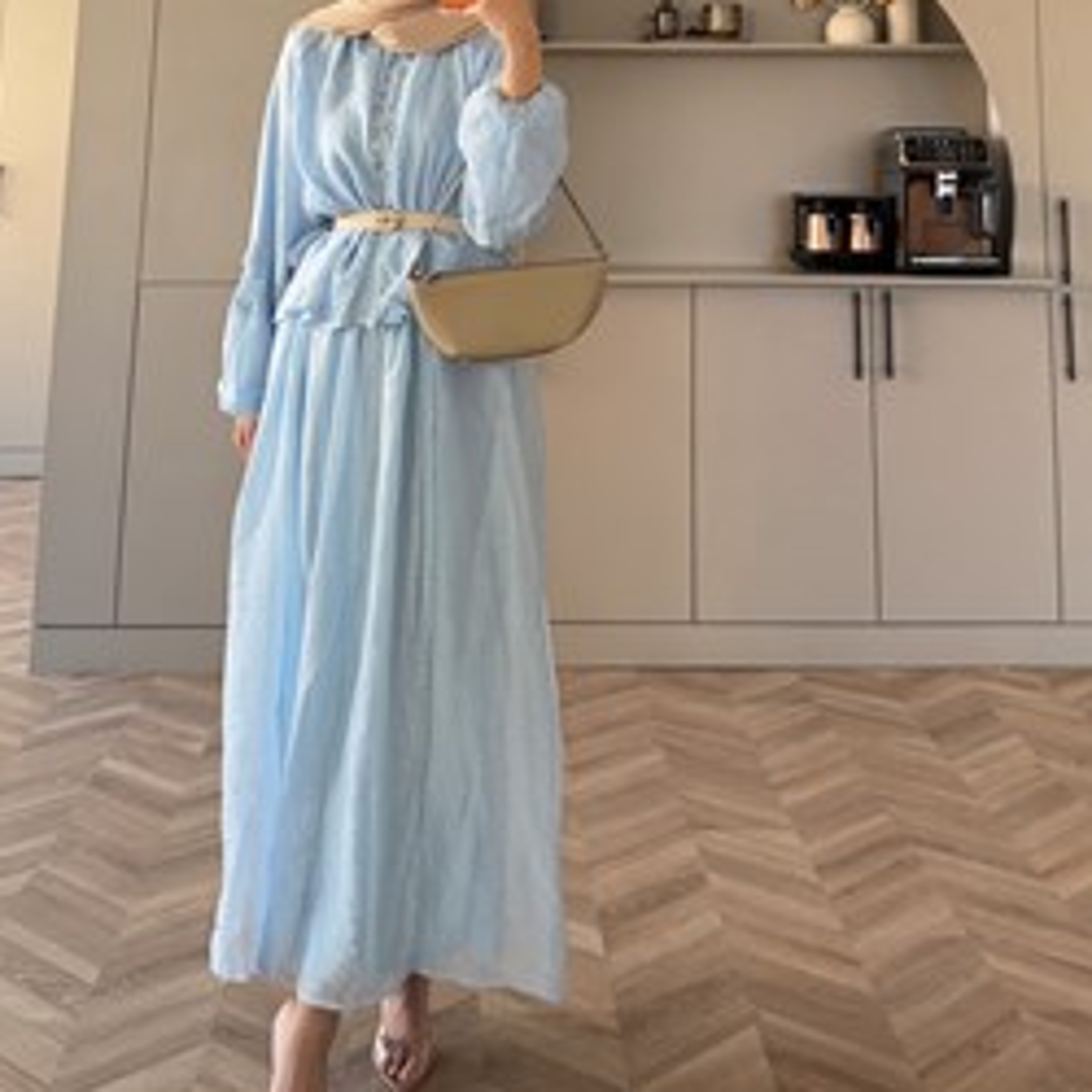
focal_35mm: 35
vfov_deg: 46.5
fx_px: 1249
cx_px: 454
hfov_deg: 47.0
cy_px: 369
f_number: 1.78
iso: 125
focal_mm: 6.76
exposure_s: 1/121
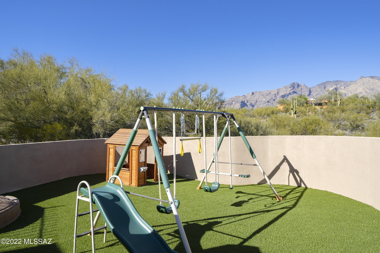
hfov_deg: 76.1
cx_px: 190
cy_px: 126
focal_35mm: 23
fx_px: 243
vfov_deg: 55.1
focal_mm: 23
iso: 100
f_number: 9
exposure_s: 1/160
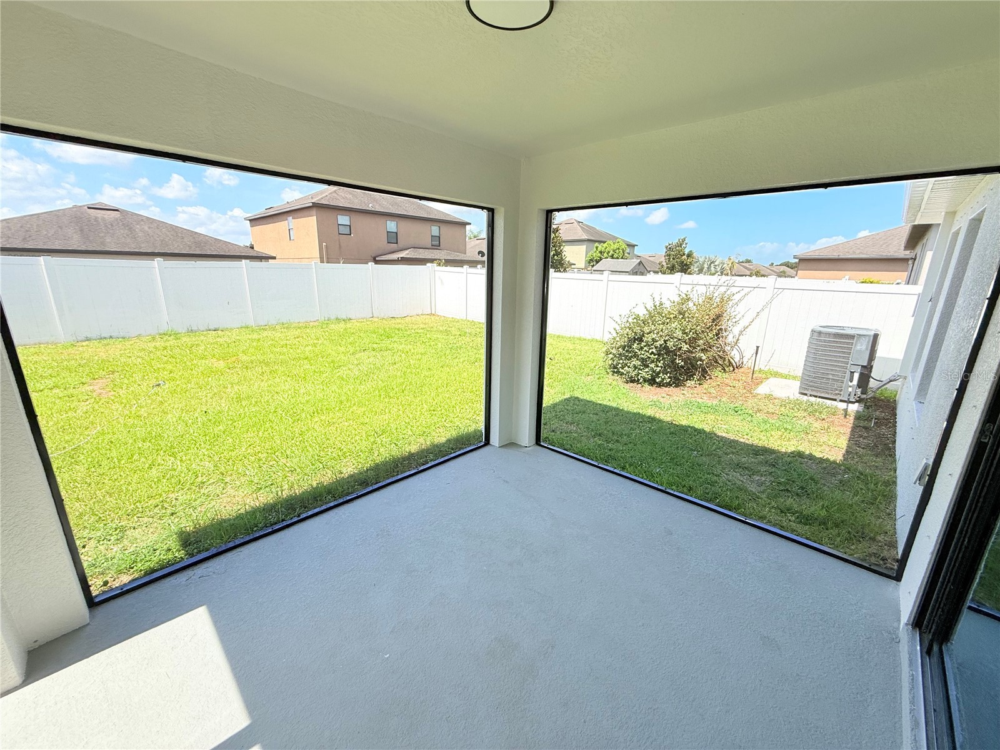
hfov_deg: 102.1
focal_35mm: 14
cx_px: 500
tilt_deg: -14.4
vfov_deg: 85.7
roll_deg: -1.1
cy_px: 375
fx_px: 404
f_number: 2.2
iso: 50
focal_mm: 2.22
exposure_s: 1/955
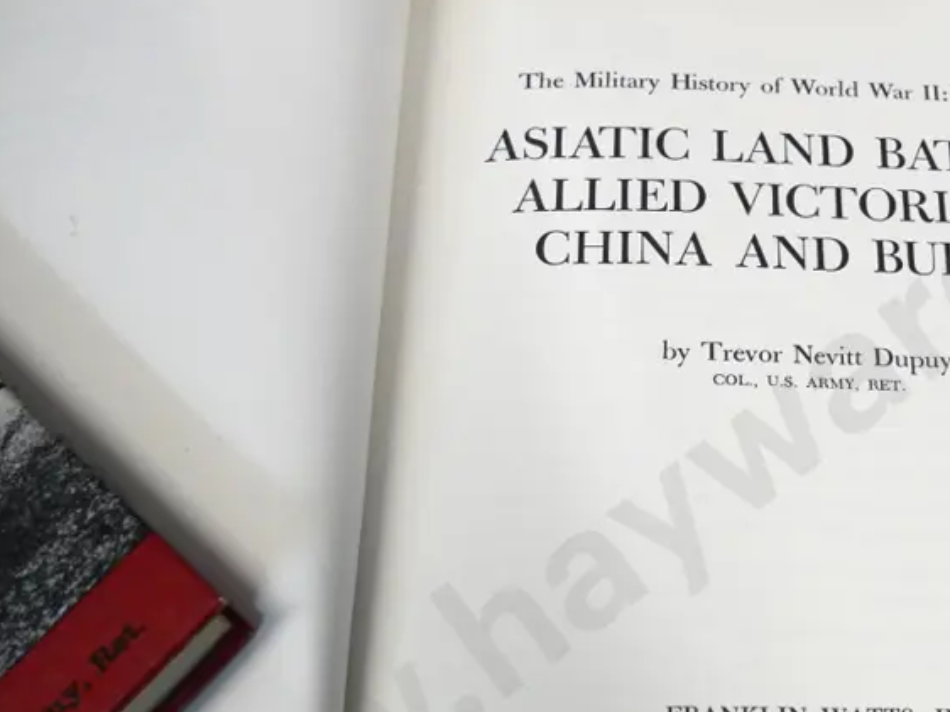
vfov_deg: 23.6
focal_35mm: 62
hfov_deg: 30.3
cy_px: 426
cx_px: 793
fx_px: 1701
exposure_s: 1/125
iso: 1600
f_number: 4
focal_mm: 17
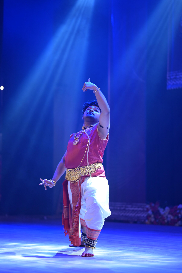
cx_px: 91
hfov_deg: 16.1
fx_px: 644
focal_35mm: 85
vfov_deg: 23.9
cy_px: 136
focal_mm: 85
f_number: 1.8
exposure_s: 1/400
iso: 1000
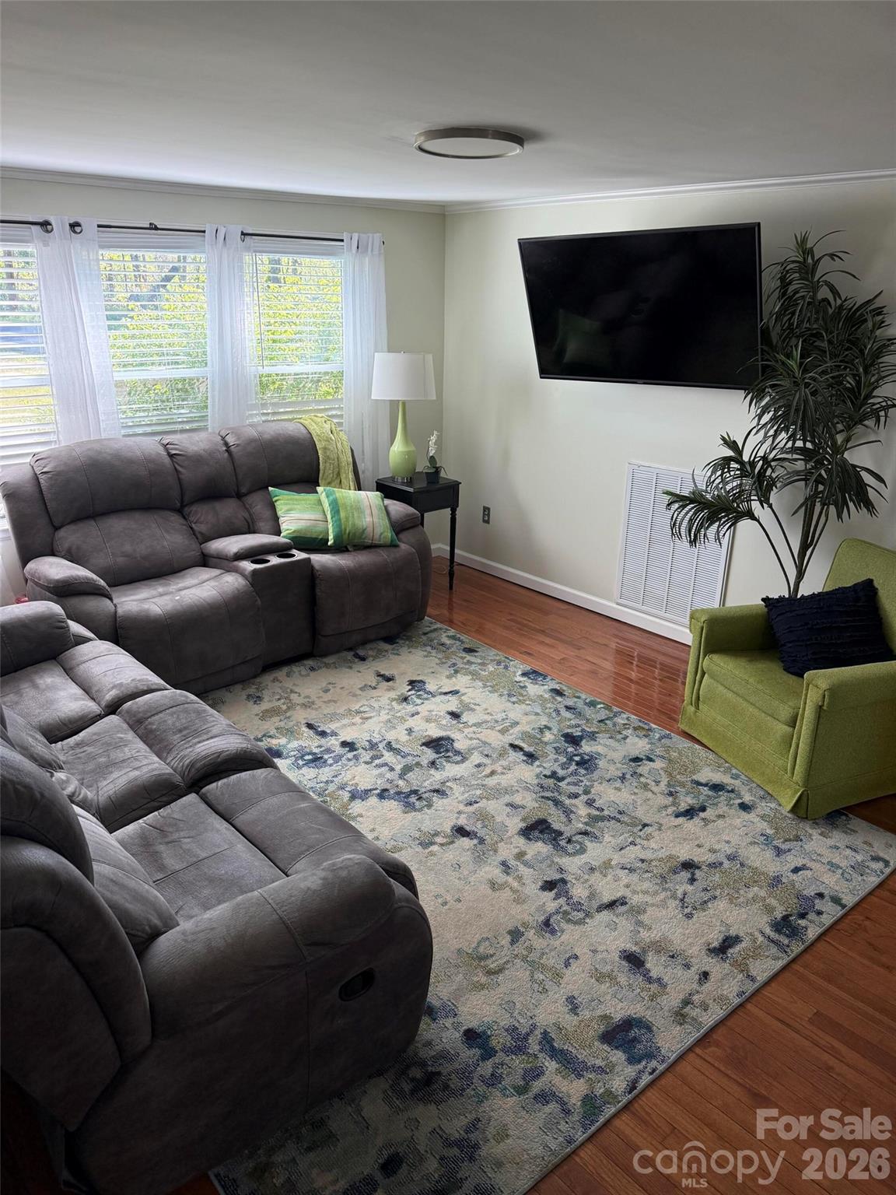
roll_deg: -1.6
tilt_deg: -19.0
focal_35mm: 24
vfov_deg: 71.6
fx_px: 828
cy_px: 598
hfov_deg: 56.8
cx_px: 448
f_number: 1.78
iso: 200
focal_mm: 6.76
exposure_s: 1/187
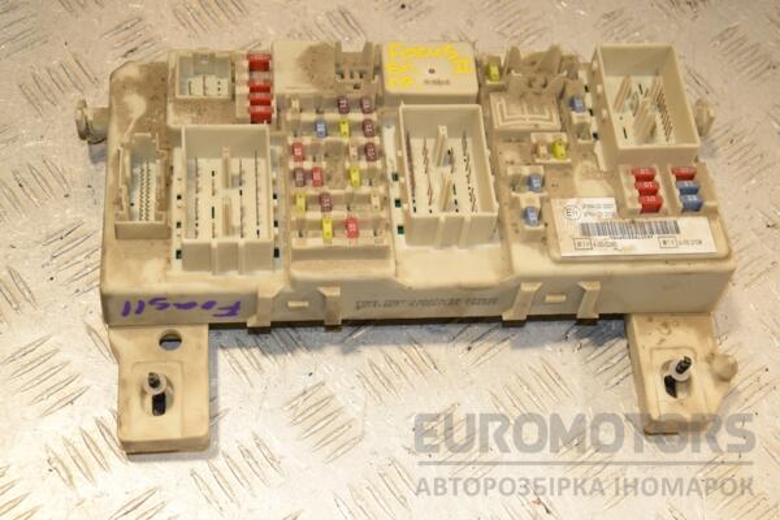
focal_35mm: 60
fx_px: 1300
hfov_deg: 33.4
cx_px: 390
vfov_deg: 22.6
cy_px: 260
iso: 800
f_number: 7.1
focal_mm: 40
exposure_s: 1/200
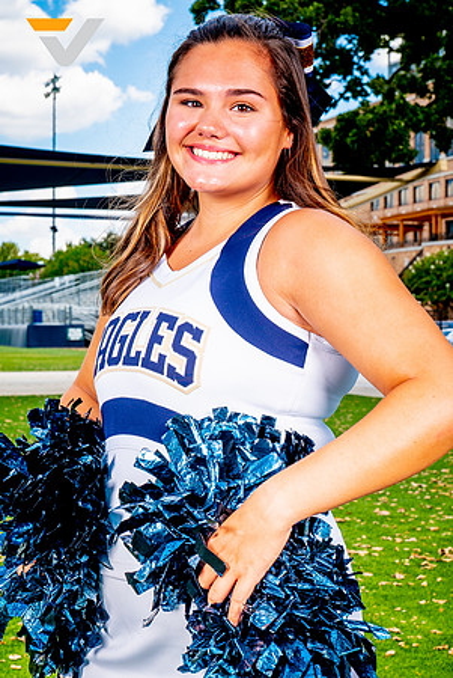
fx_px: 1200
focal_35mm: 64
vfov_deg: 31.5
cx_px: 225
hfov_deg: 21.4
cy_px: 335
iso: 100
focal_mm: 42
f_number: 8
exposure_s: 1/125
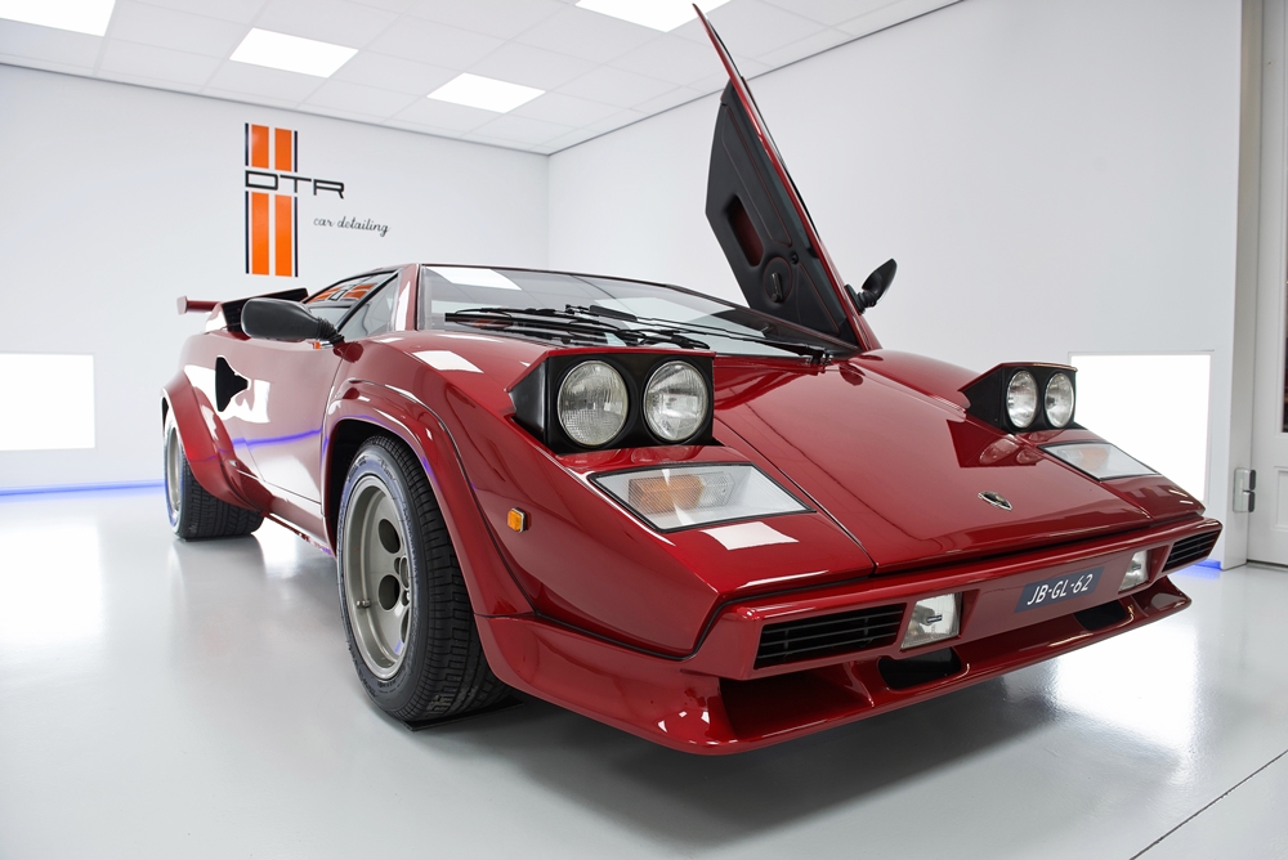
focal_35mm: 26
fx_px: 931
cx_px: 644
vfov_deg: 49.6
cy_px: 430
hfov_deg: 69.4
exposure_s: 1/30
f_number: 6.3
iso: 100
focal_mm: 26
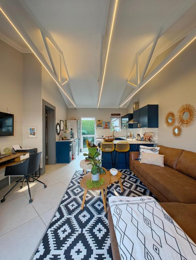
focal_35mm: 14
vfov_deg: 102.0
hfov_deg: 85.8
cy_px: 130
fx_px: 105
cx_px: 98
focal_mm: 2.15
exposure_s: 1/50
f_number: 2.2
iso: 780
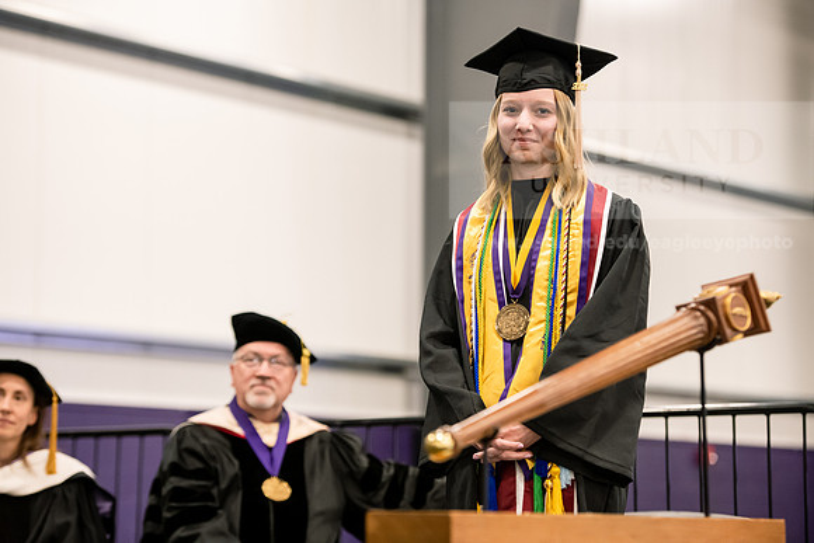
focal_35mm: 105
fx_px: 2375
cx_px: 407
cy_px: 272
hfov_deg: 19.5
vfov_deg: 13.0
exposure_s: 1/200
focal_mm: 105
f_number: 3.2
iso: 3200
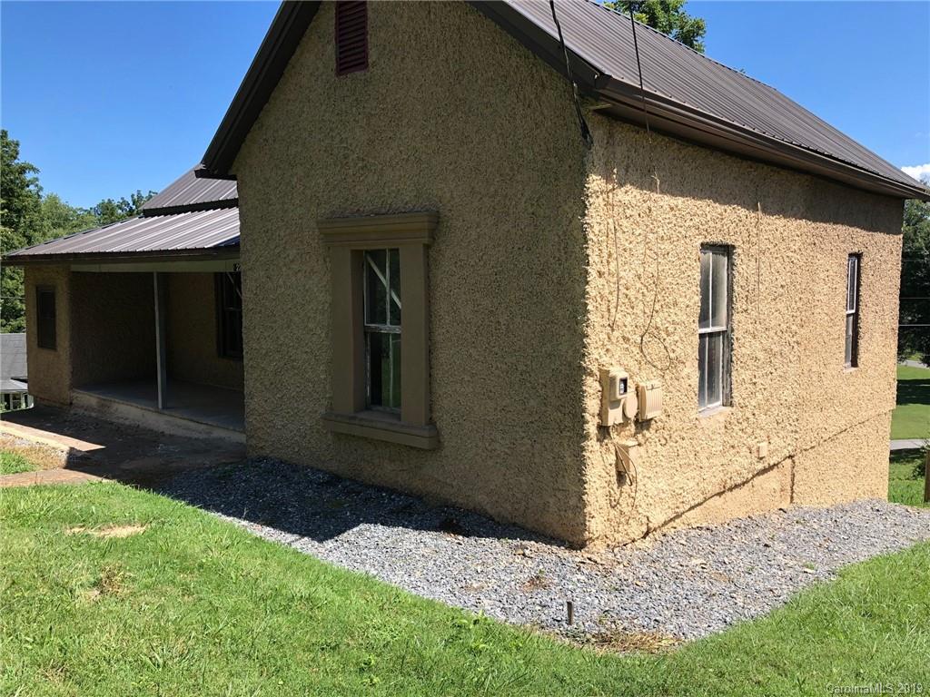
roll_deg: +0.3
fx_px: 752
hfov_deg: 63.4
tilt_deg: -4.5
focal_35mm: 28
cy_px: 348
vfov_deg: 49.7
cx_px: 465
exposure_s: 1/1412
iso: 20
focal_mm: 3.99
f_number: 1.8
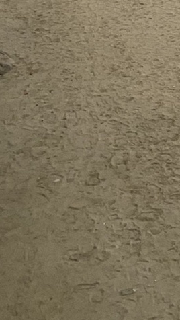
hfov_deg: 8.8
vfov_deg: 16.1
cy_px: -194
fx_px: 1009
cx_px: 501
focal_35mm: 119
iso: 125
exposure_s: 1/50
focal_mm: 4.25
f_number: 1.8
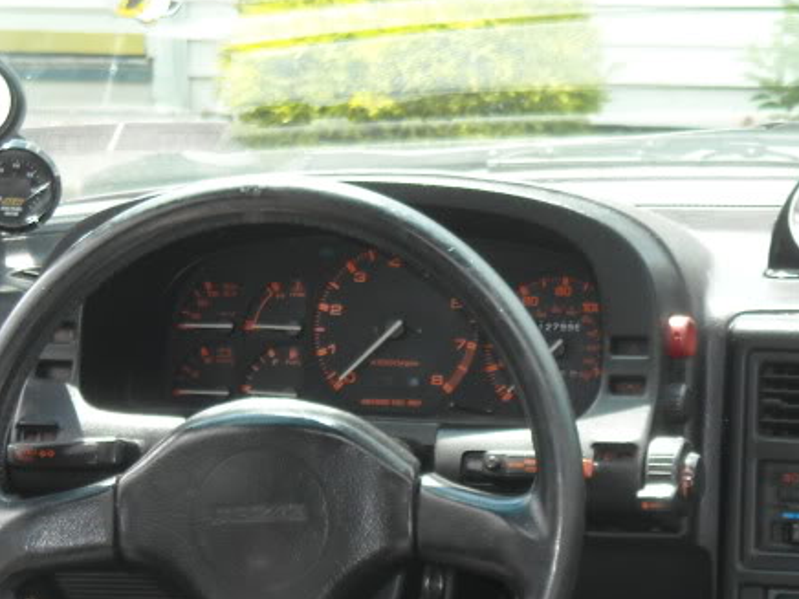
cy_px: 377
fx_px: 3555
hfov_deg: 12.8
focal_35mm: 154
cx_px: 524
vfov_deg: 9.6
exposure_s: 1/125
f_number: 4.1
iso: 100
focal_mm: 13.73
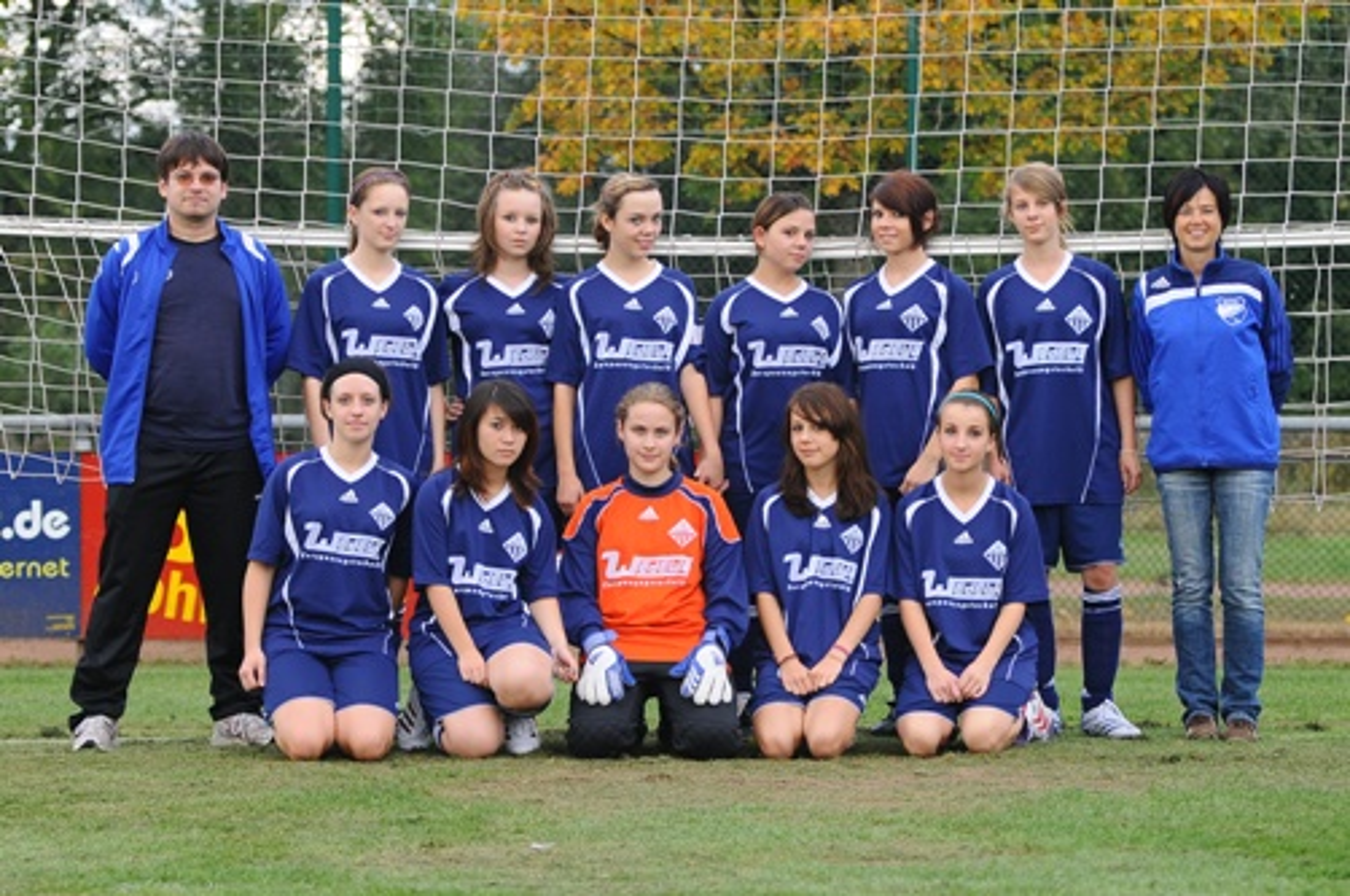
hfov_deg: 19.5
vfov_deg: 13.0
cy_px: 448
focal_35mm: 105
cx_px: 675
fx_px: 3931
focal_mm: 70
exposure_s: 1/500
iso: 320
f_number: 2.8
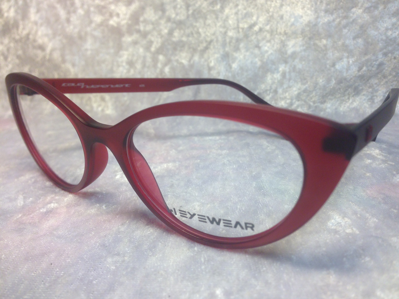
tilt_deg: -12.2
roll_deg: -1.2
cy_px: 150
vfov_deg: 42.9
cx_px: 200
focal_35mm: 33
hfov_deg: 55.4
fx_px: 380
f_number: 2.4
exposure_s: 1/100
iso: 64
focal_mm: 4.12
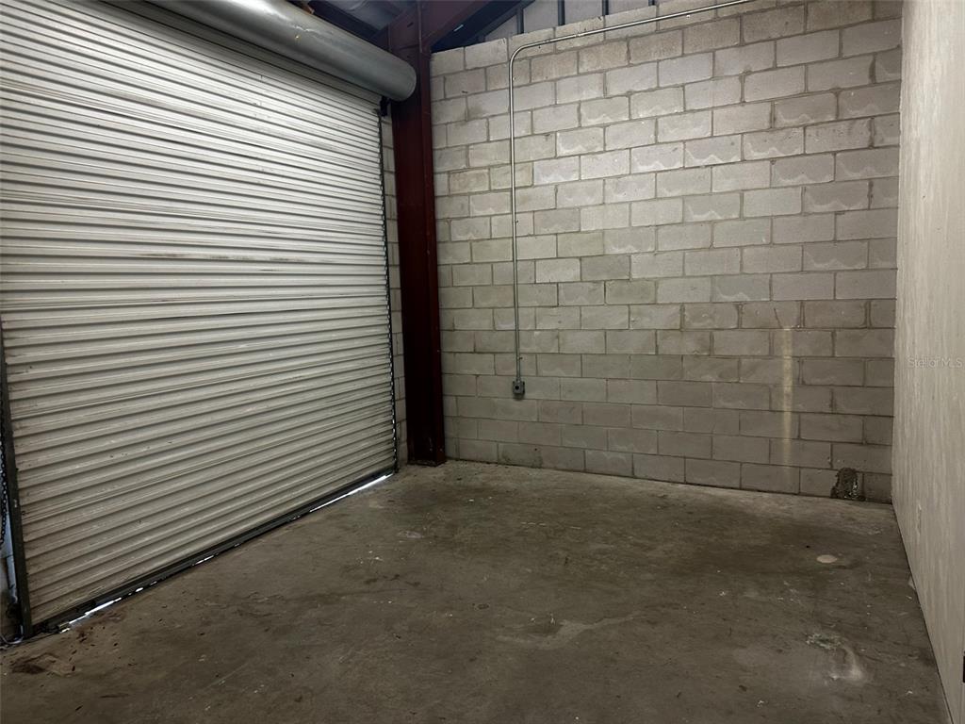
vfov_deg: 56.8
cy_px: 362
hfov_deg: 71.6
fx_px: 669
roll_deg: +1.3
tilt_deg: -5.2
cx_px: 482
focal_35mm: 24
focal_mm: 6.86
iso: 160
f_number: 1.78
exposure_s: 1/60
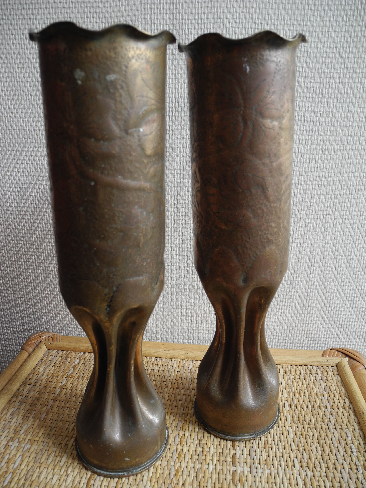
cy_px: 244
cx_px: 183
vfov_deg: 63.4
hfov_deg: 49.7
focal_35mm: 28
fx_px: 395
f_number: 2.8
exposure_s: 1/32
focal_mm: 6
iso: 100
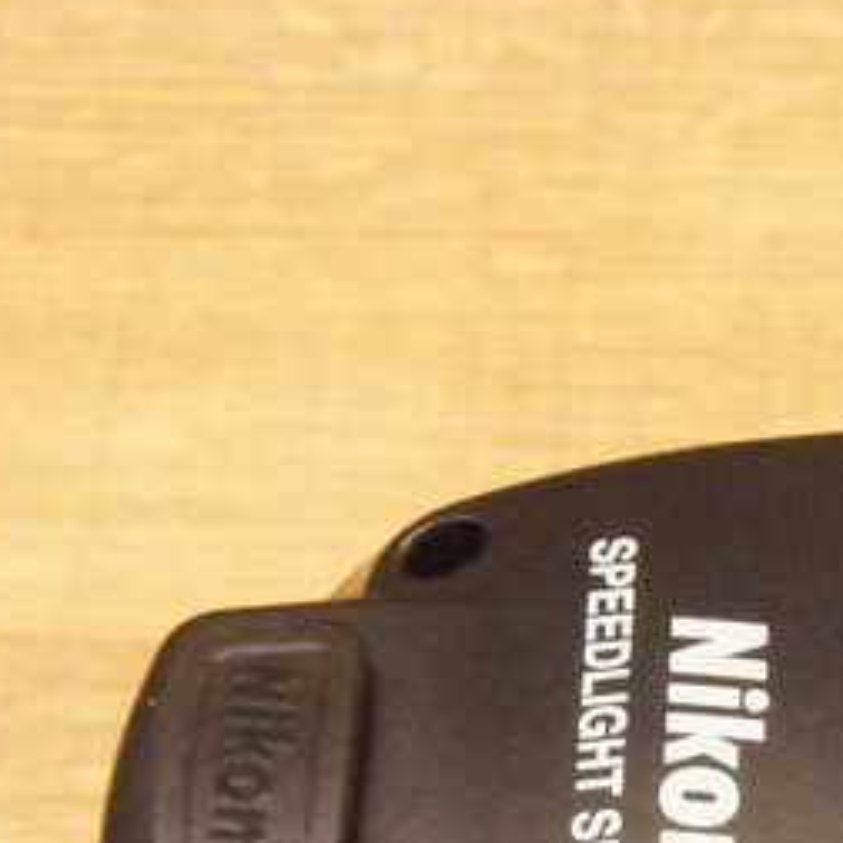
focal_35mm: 182
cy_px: 1022
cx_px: 1696
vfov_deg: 9.5
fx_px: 5014
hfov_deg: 9.0
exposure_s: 1/80
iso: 6400
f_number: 14
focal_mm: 30
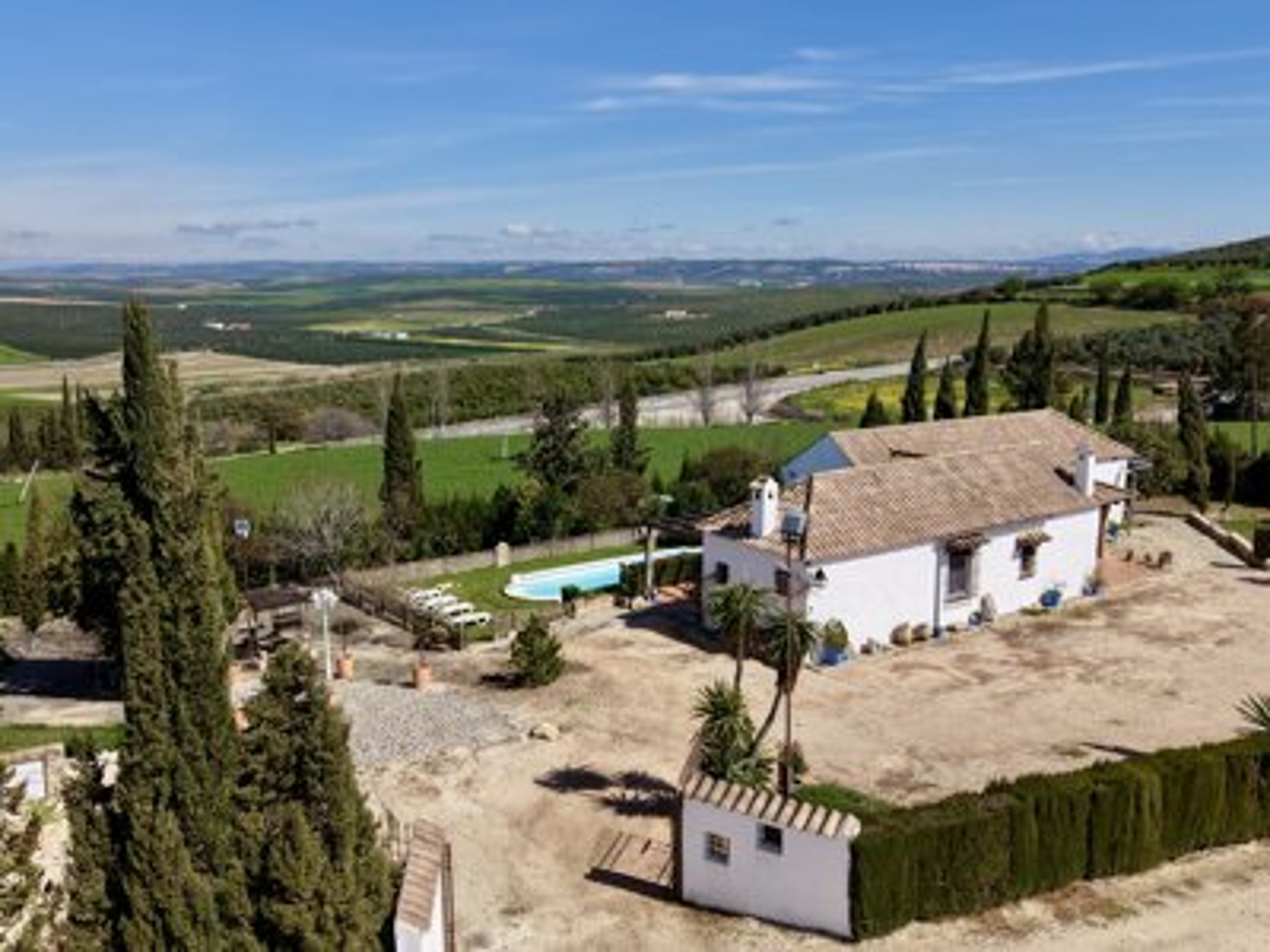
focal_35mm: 24
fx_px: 881
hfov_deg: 71.6
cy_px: 476
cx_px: 635
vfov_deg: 56.8
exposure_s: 1/200
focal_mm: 8.67
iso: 140
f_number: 1.8
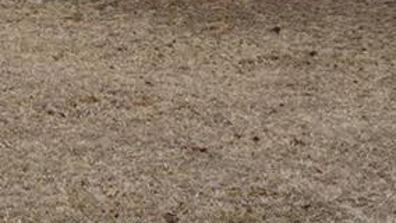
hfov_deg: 17.5
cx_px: -11
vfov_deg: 10.0
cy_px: -81
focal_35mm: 119
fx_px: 1249
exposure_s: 1/100
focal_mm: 21
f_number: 11
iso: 200
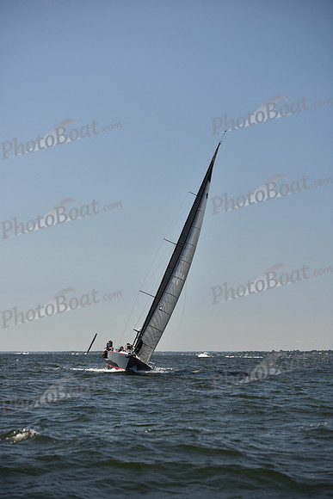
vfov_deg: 20.8
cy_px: 250
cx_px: 166
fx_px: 1359
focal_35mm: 98
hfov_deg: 14.0
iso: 250
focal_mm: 98
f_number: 3.5
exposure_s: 1/1600
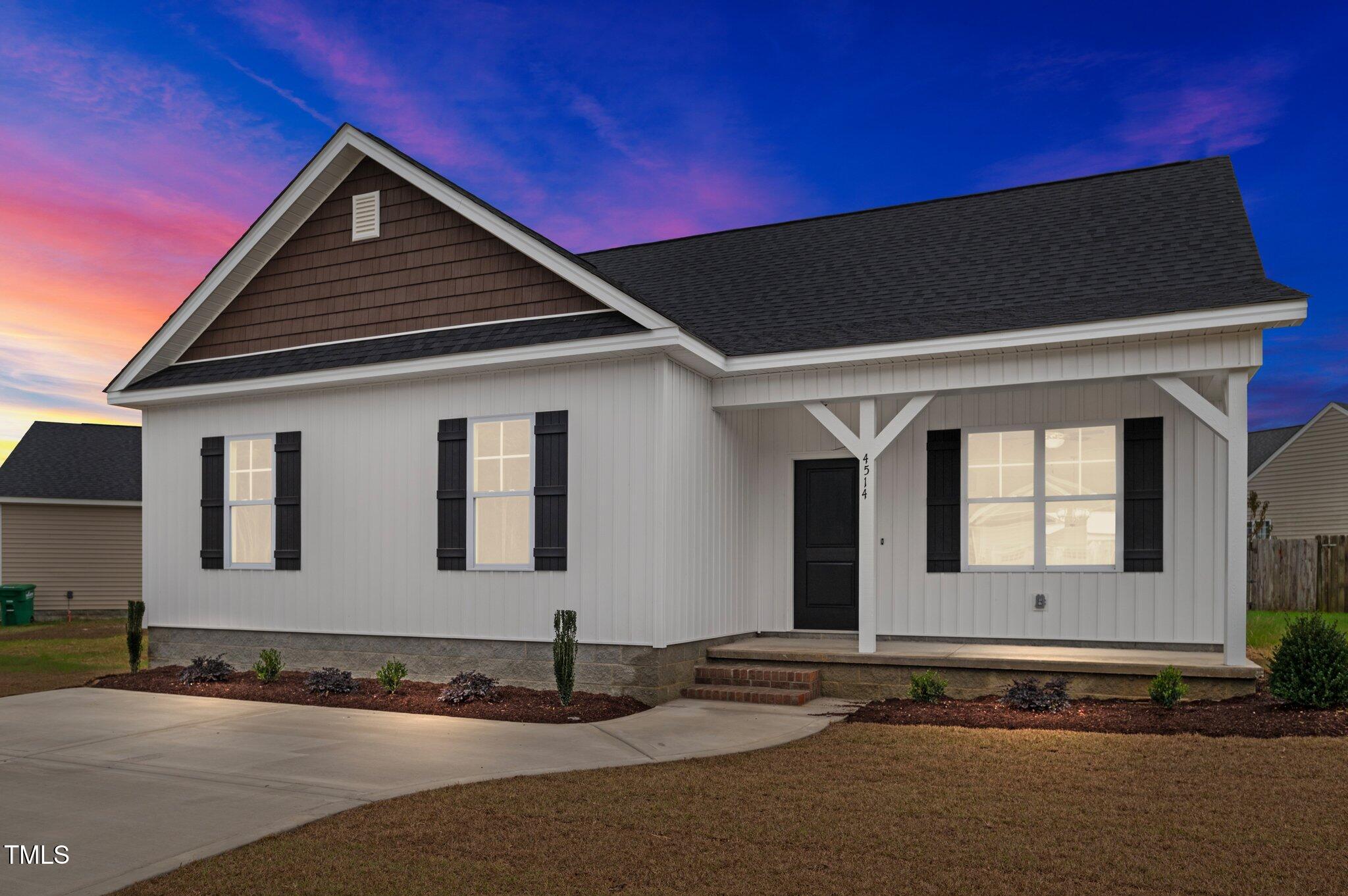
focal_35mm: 25
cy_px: 448
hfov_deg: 71.6
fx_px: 935
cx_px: 674
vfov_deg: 51.2
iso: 250
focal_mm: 25
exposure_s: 1/320
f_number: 8
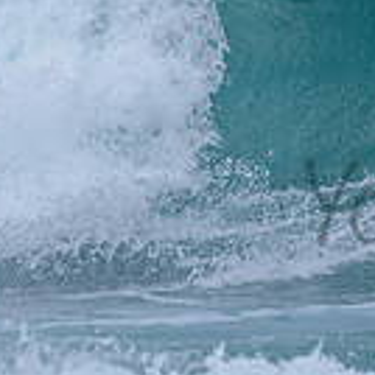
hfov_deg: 0.8
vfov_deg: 0.8
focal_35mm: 2254
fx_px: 27626
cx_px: 596
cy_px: 57
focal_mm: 500
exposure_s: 1/2000
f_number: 5.6
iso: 1800
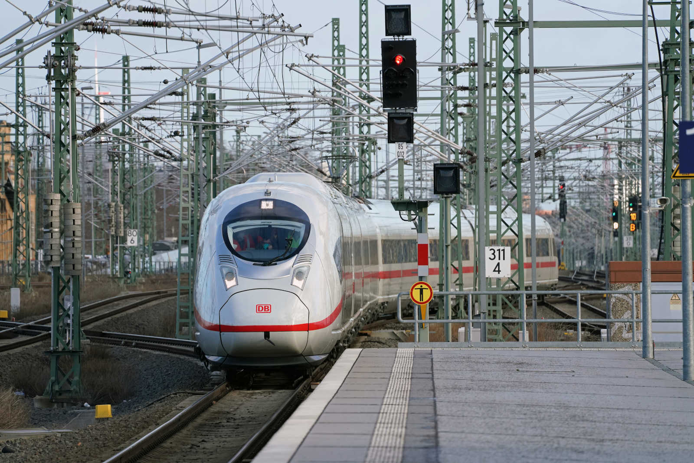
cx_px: 347
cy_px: 232
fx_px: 7711
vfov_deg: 3.4
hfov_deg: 5.2
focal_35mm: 400
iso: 1600
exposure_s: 1/1600
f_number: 8
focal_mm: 400
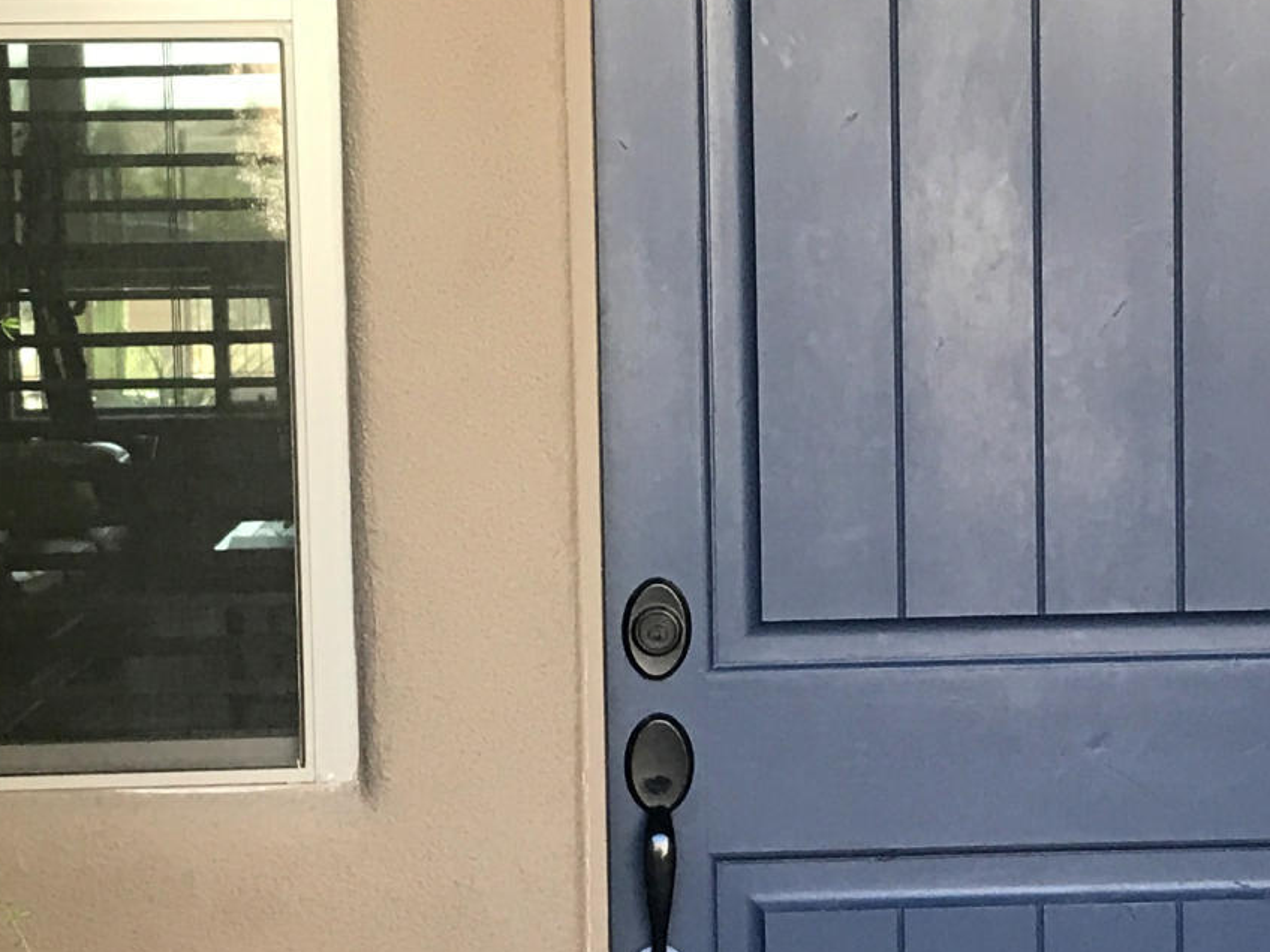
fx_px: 3632
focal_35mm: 99
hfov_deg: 19.7
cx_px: 882
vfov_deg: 14.9
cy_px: 524
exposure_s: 1/40
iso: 25
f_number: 1.8
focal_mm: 3.99
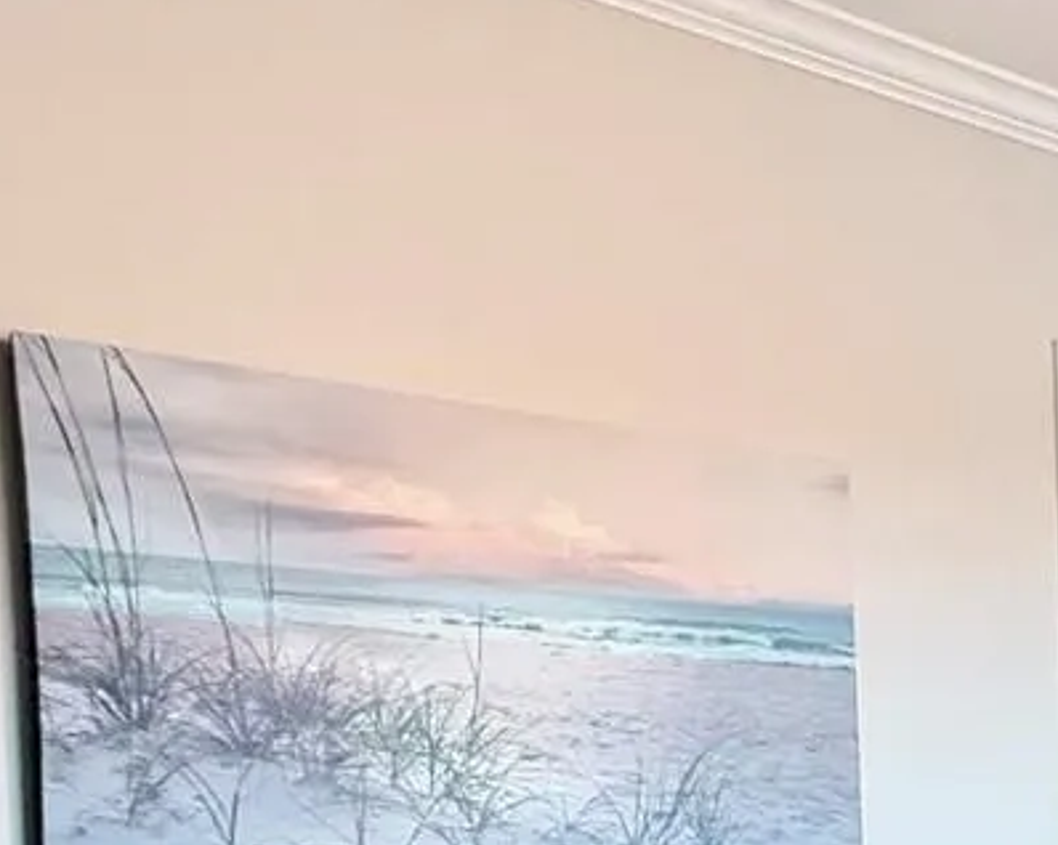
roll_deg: +1.3
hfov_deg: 26.1
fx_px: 1721
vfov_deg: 25.6
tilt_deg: -1.6
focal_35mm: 55
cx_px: 1550
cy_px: 922
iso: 640
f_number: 2.2
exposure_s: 1/60
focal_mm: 2.22
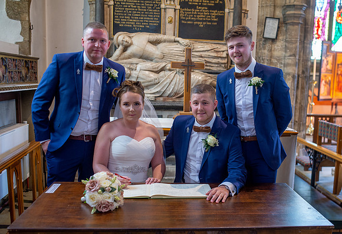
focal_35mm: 40
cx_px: 195
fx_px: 385
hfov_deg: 47.8
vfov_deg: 33.8
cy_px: 127
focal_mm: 35
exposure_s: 1/100
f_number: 2.8
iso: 800
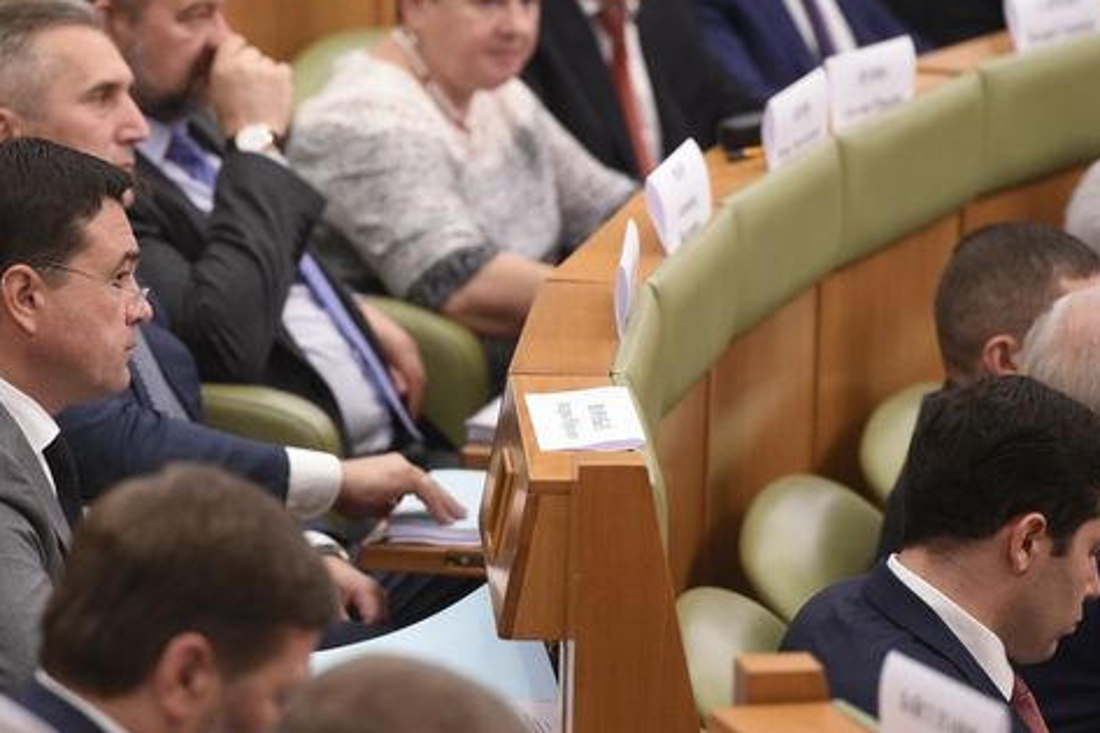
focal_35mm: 296
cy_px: 291
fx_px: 9041
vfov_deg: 4.6
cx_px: 398
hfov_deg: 7.0
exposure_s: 1/250
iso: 4000
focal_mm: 200
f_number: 3.5
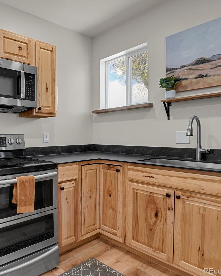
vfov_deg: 70.3
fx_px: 196
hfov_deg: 53.9
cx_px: 38
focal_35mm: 24
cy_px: 138
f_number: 8
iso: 8000
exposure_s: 1/20
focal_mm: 17
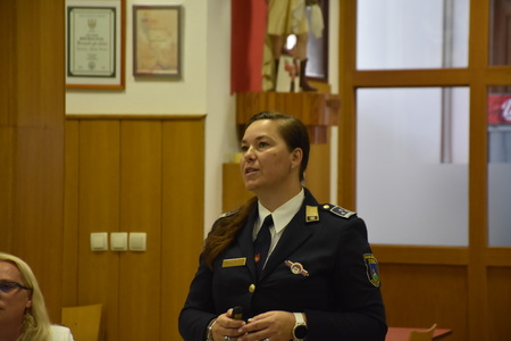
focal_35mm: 150
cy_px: 170
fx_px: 2129
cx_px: 256
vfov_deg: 9.1
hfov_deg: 13.7
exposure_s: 1/100
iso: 1600
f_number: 5.6
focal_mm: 100
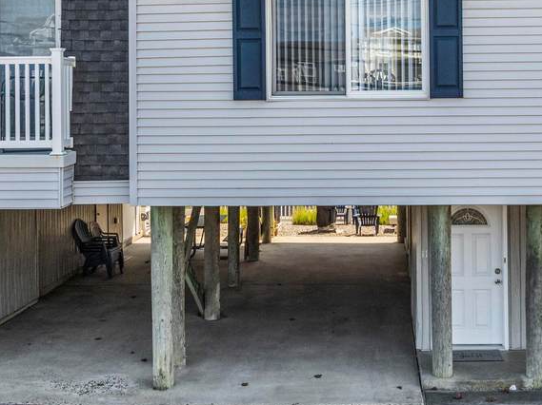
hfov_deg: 35.3
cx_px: 350
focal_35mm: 54
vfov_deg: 26.6
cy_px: 98
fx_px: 845
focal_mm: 12.29
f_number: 2.8
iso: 260
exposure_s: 1/1600
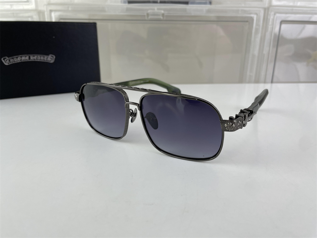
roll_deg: +0.1
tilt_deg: -19.7
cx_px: 158
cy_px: 119
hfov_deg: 67.3
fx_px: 238
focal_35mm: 26
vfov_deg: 53.1
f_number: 1.6
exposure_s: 1/236
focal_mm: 4.2
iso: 32
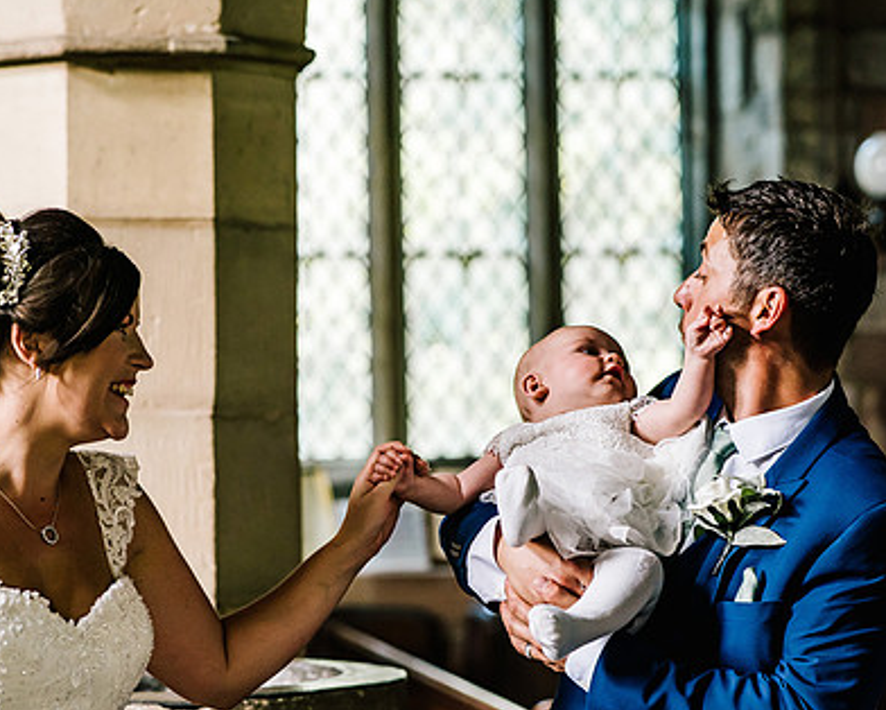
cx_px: 371
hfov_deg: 16.1
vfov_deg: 13.0
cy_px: 390
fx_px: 3122
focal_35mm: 119
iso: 2000
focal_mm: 85
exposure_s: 1/200
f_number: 2.8
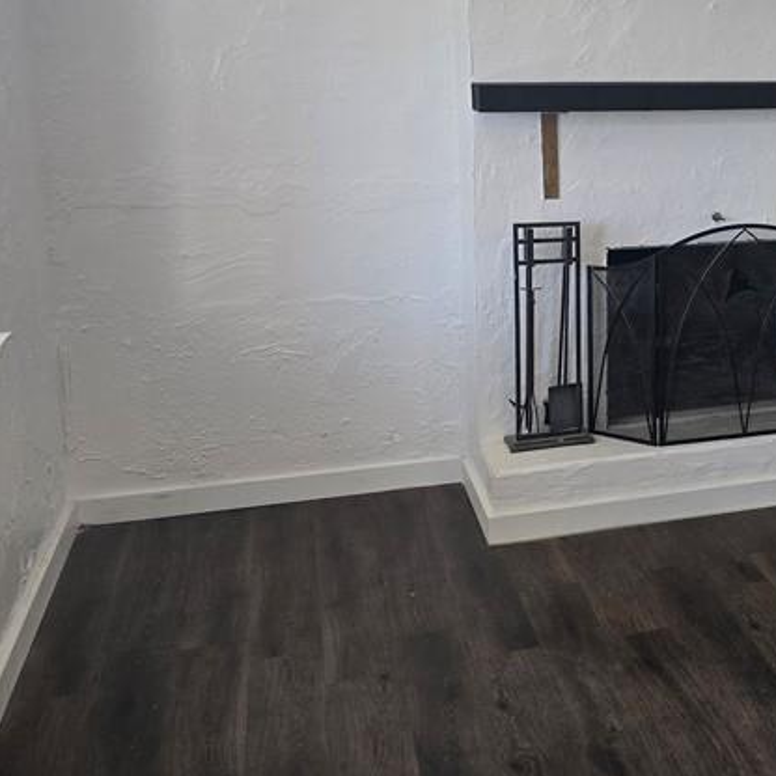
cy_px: 224
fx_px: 1268
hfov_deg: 30.7
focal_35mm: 50
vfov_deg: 33.5
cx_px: 832
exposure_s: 1/120
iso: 100
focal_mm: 6.3
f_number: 1.7
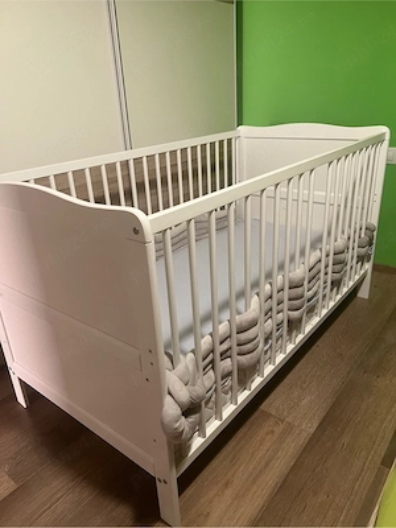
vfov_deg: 67.3
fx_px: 397
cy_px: 264
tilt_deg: -23.4
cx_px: 198
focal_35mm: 26
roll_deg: +3.5
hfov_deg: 53.1
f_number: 1.5
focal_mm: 5.7
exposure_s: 1/50
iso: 250
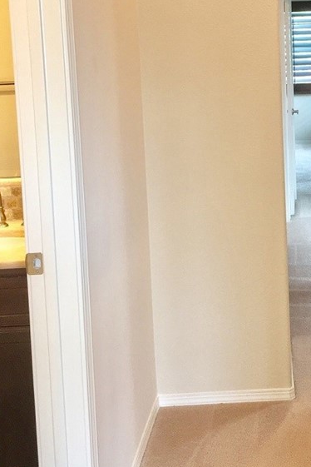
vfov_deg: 35.6
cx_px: 312
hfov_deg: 23.6
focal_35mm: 55
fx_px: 713
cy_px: 129
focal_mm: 4.15
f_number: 2.2
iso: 40
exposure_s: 1/30
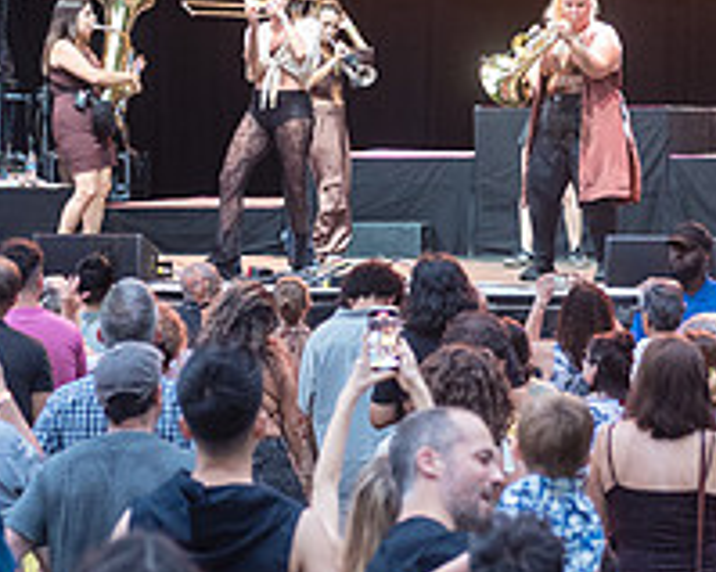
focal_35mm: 219
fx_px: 4639
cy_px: 85
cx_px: 568
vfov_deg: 7.0
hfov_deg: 8.8
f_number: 4
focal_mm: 80
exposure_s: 1/320
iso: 2000
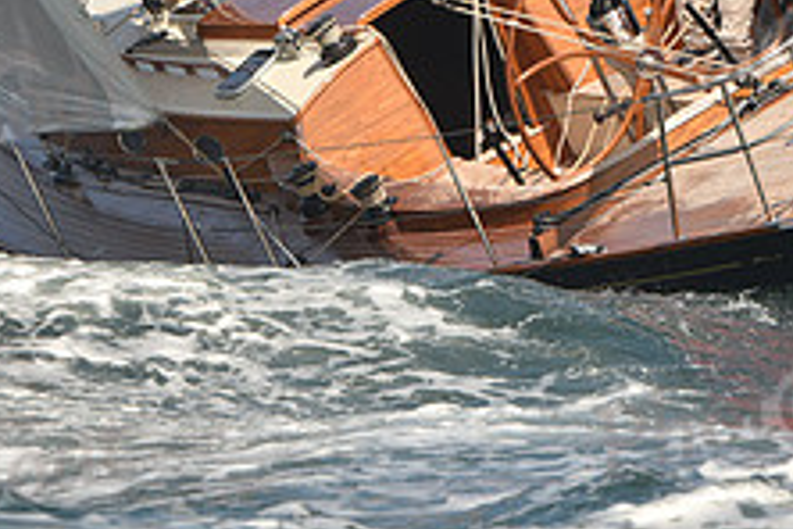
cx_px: 414
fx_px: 9207
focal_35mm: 418
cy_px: -113
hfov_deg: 4.9
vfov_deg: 3.3
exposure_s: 1/800
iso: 320
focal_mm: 160
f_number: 7.1
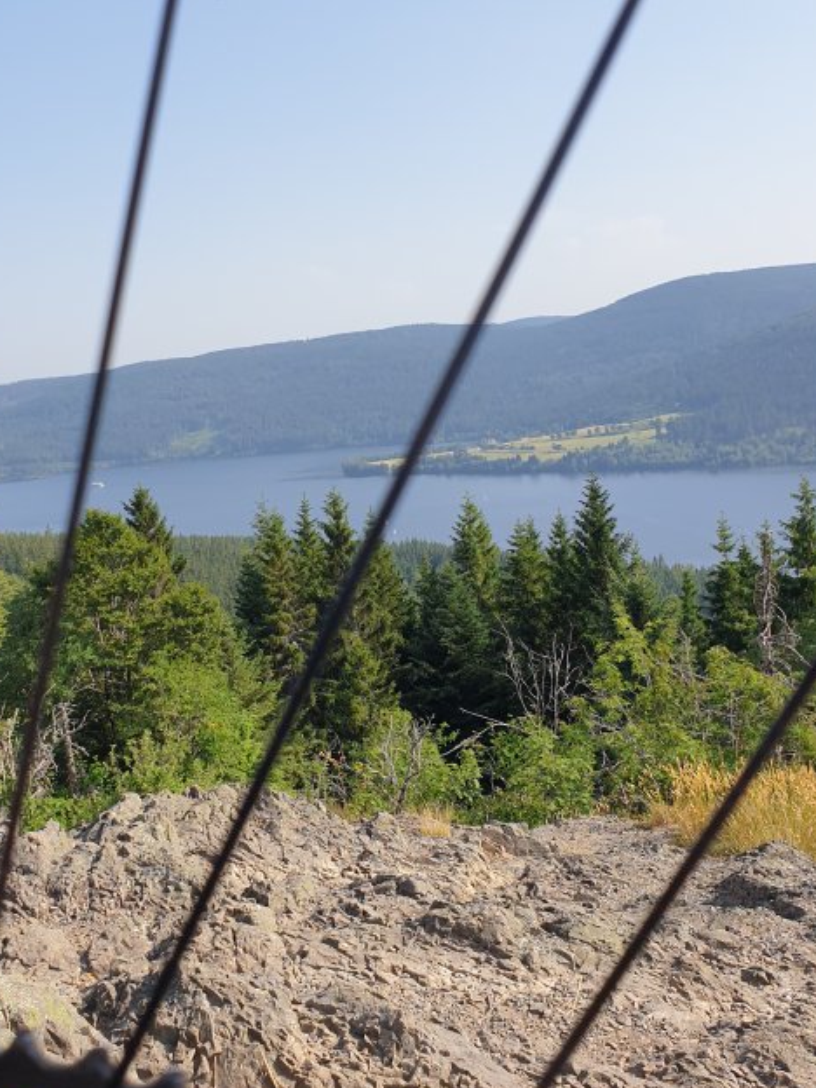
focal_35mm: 40
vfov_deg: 46.7
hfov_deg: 35.2
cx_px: 213
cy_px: 471
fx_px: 1257
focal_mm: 4.3
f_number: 2.4
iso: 50
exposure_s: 1/1081
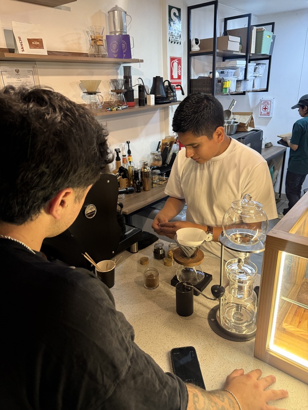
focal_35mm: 24
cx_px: 154
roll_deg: +2.4
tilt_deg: -22.5
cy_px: 205
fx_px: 285
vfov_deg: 71.6
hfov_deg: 56.8
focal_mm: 6.76
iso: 400
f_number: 1.78
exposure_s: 1/60
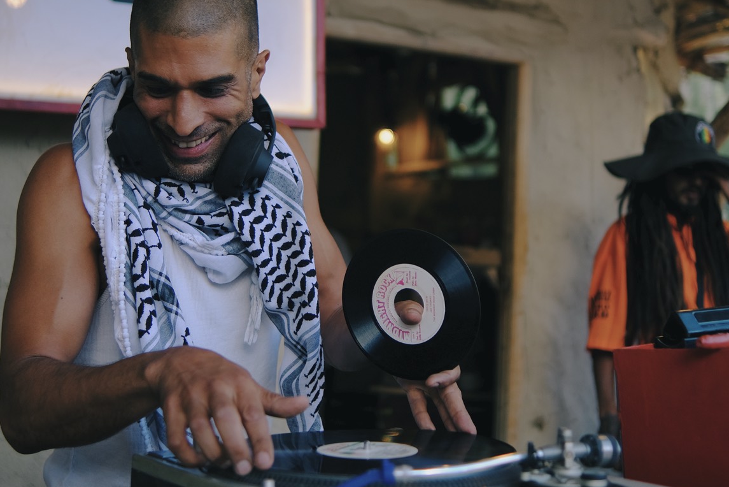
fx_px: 1114
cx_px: 369
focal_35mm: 55
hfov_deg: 36.2
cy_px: 171
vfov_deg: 24.5
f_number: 1.4
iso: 200
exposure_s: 1/800
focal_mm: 23
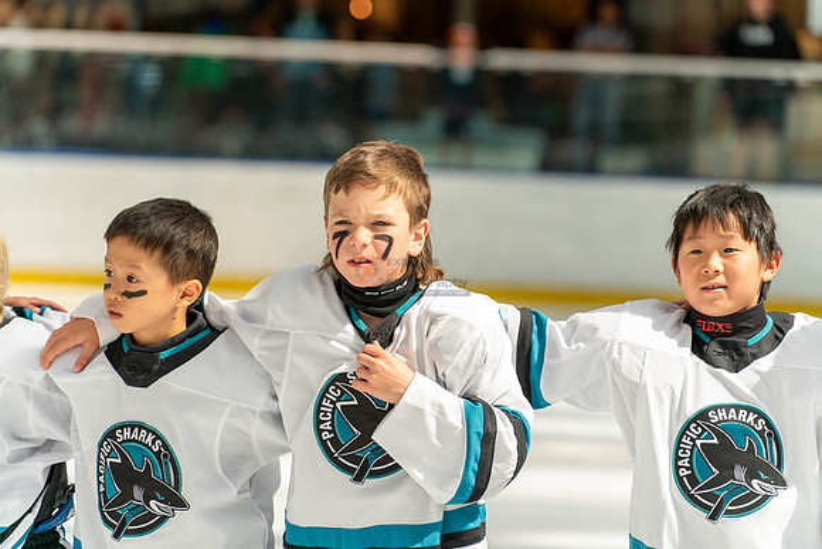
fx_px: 3426
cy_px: 274
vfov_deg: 9.2
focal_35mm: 150
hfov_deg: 13.7
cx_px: 411
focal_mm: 150
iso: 1600
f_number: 3.5
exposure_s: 1/2500
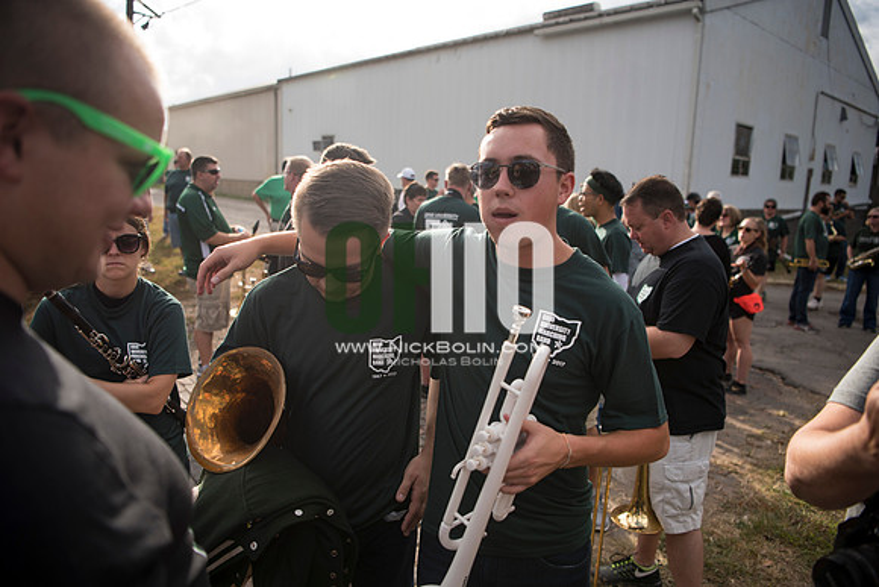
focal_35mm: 24
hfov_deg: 73.7
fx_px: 586
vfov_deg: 53.2
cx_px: 440
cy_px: 294
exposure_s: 1/2000
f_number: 2.8
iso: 250
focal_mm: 24
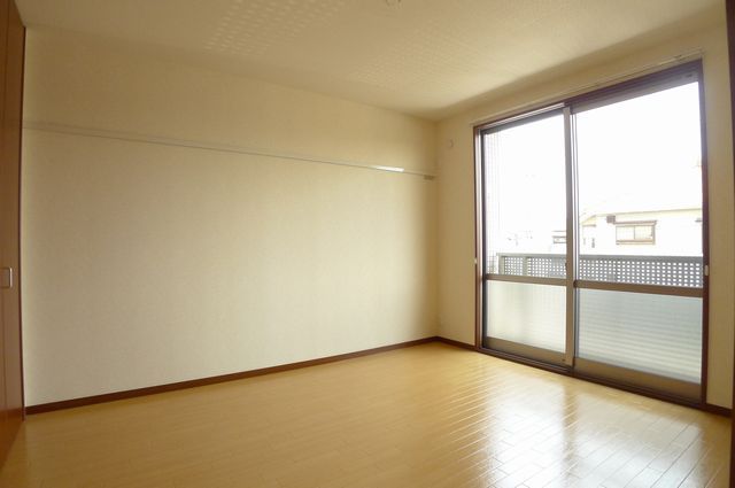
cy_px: 244
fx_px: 489
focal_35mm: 24
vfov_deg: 53.0
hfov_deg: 73.8
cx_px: 368
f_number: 2.8
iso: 400
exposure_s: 1/250
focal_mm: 5.1
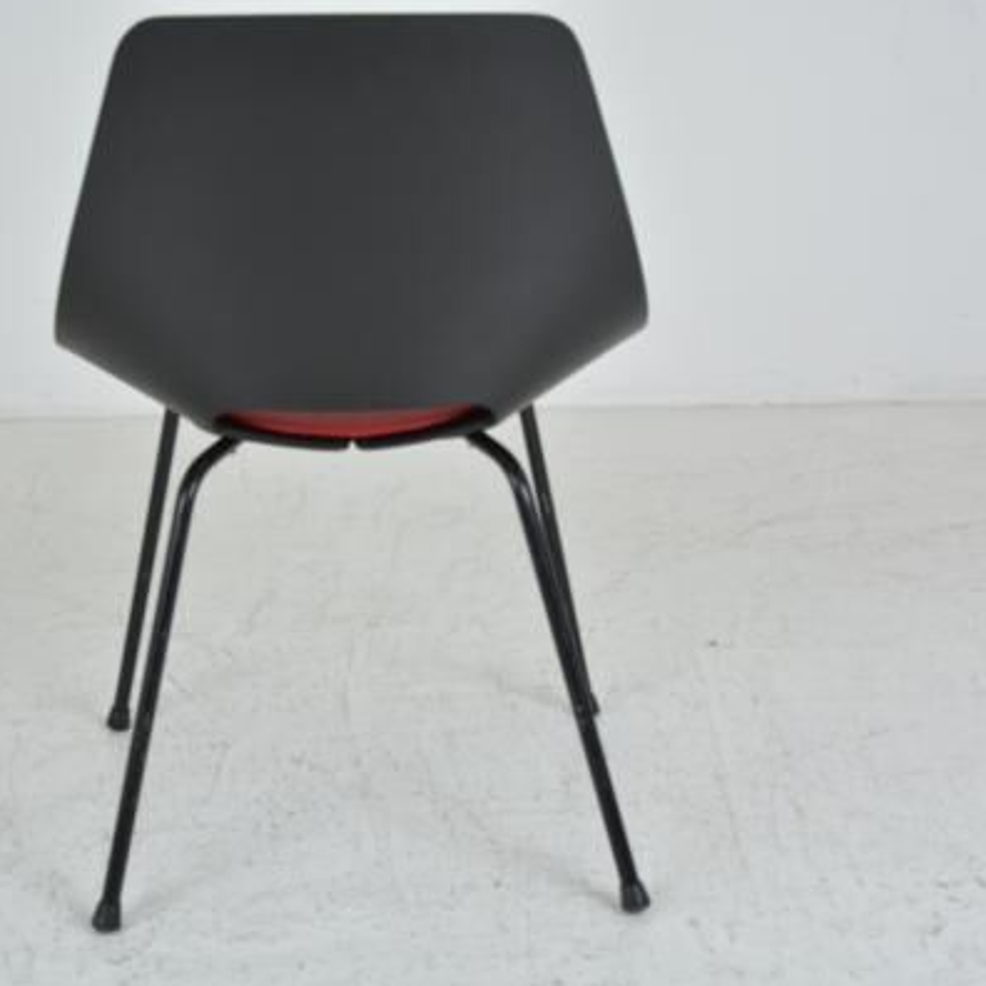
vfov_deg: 25.5
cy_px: 493
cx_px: 381
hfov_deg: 25.4
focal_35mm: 68
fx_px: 2180
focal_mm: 35
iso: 400
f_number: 10
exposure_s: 1/125
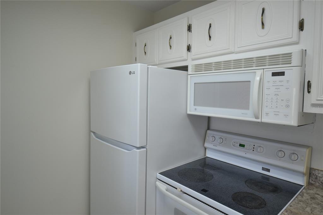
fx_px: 188
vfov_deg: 59.5
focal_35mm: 21
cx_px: 162
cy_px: 108
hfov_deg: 81.2
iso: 400
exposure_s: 1/60
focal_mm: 14
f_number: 4
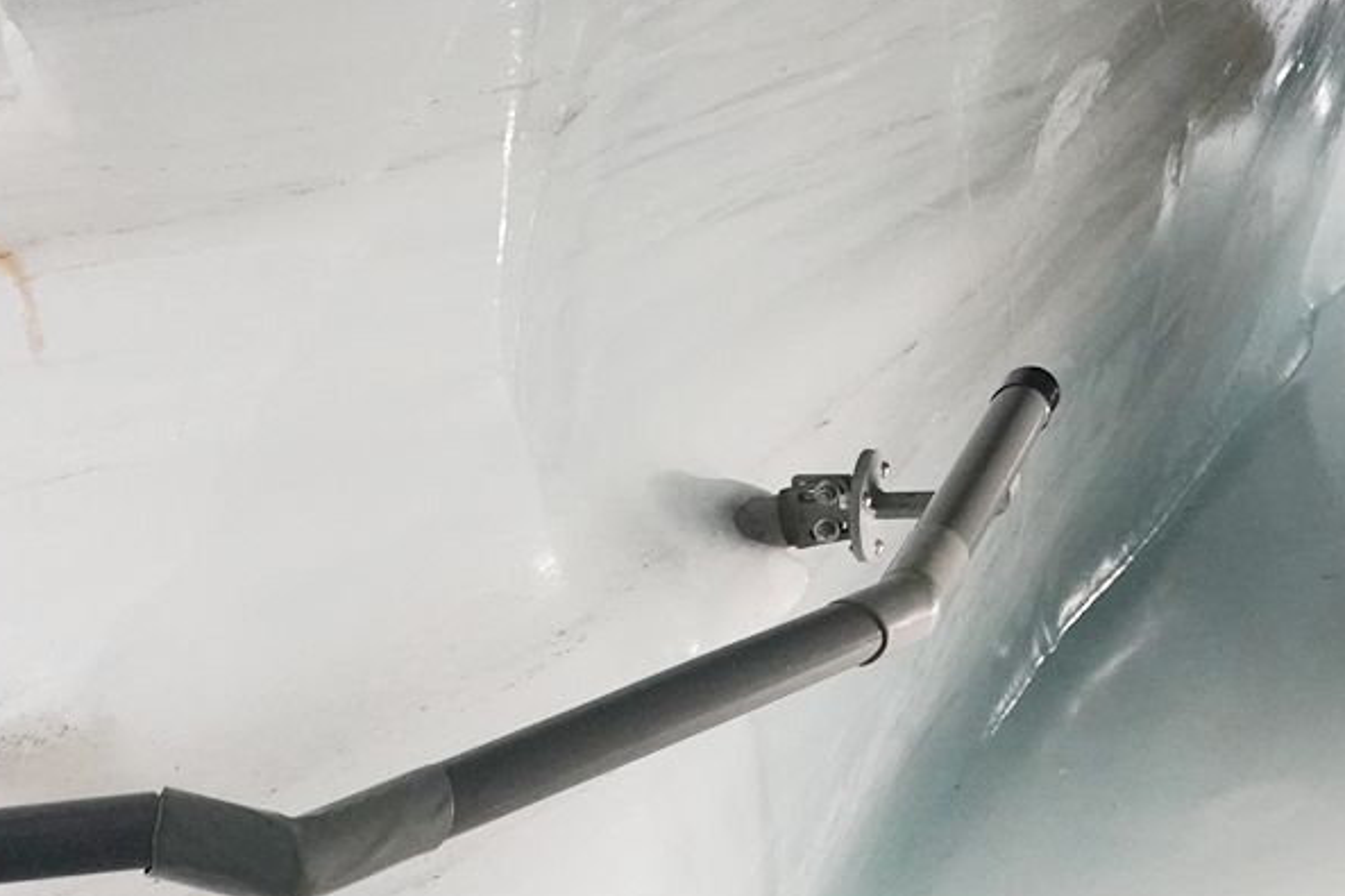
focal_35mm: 81
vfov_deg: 16.3
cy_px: -98
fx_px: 3025
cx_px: 2021
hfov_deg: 21.1
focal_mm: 24
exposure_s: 1/80
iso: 3200
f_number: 4.5
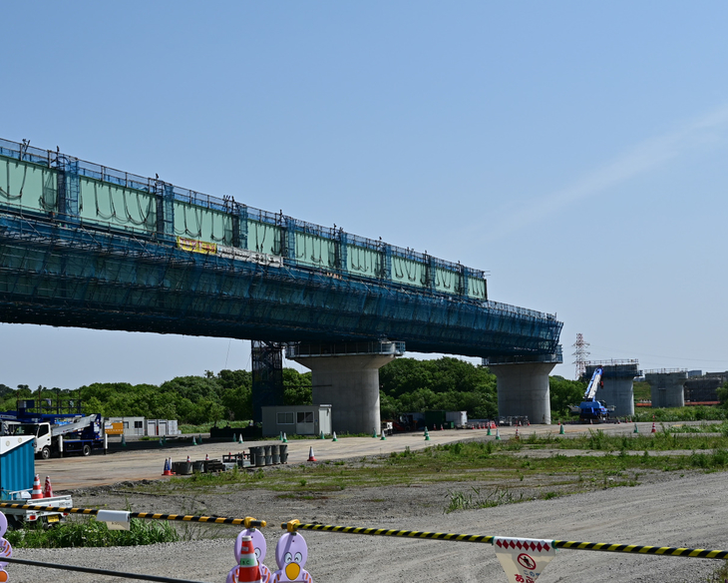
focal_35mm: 54
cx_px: 279
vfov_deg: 28.1
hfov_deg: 34.6
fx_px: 1163
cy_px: 314
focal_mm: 35
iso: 100
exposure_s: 1/320
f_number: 6.3
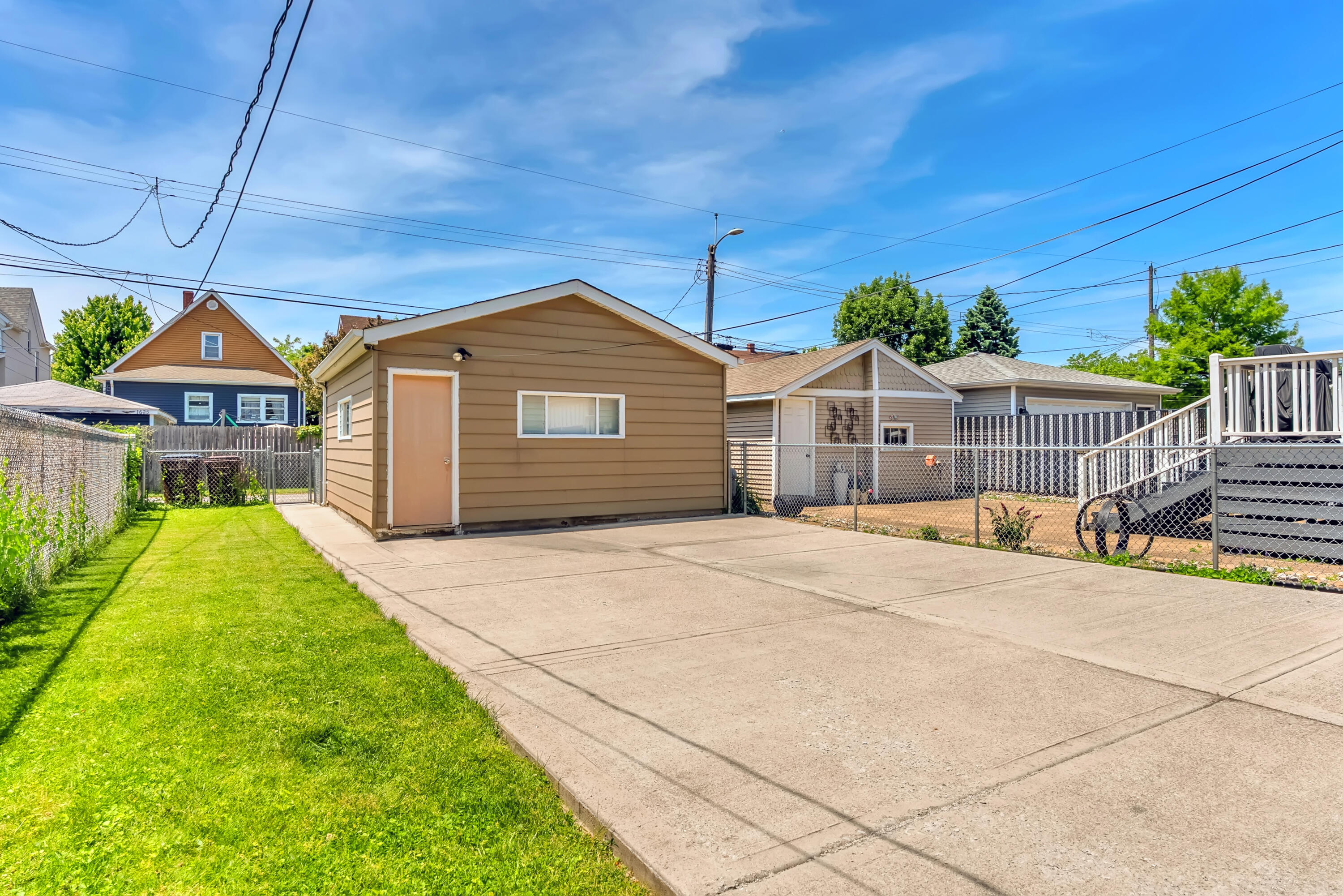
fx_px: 672
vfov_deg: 67.4
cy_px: 448
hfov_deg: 90.0
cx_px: 672
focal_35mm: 18
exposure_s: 1/320
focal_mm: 18
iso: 320
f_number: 8
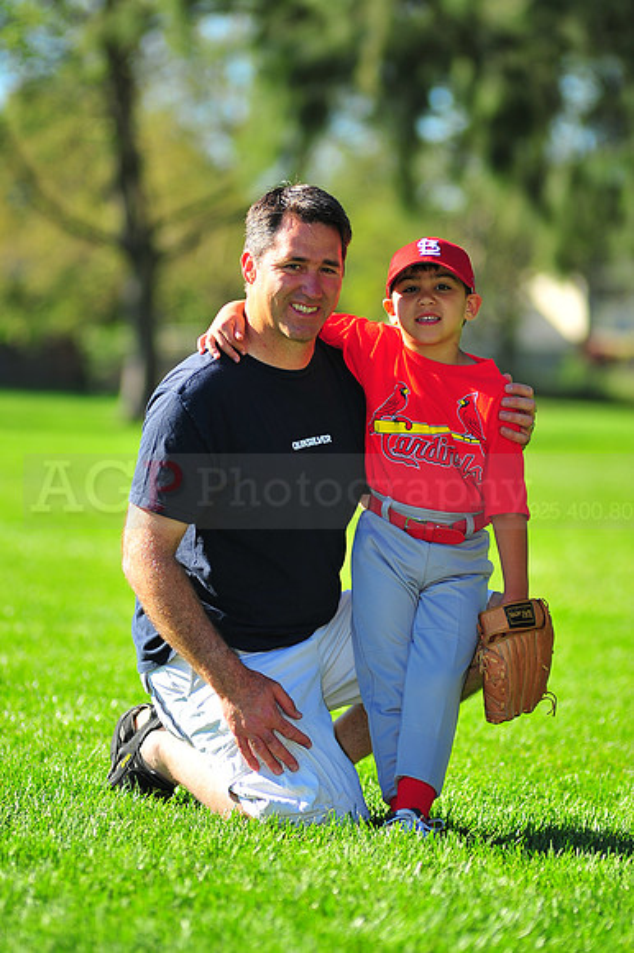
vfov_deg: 11.4
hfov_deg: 7.6
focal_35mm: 180
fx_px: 4760
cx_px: 317
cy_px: 476
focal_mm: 180
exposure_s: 1/1250
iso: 200
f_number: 3.5
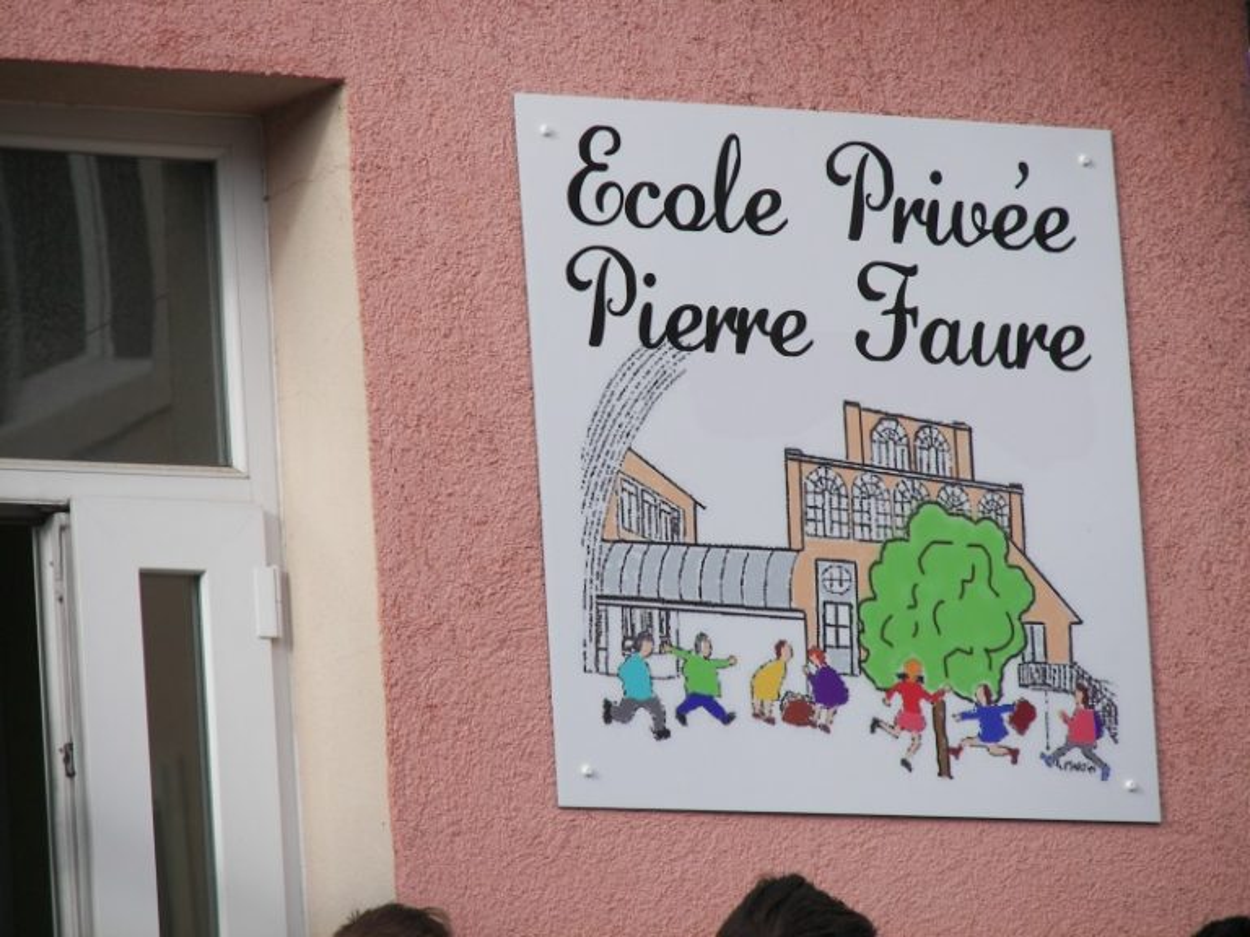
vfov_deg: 4.5
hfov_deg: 6.1
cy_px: 468
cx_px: 625
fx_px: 11808
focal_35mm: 327
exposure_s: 1/400
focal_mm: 54.3
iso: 50
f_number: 3.6
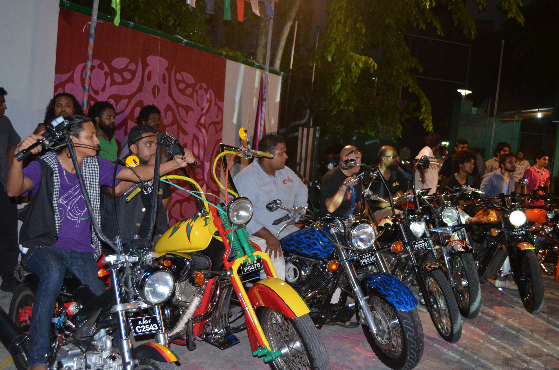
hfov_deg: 49.6
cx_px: 280
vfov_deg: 34.1
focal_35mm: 39
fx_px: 604
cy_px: 185
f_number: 4.2
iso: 1600
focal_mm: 26
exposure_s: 1/100
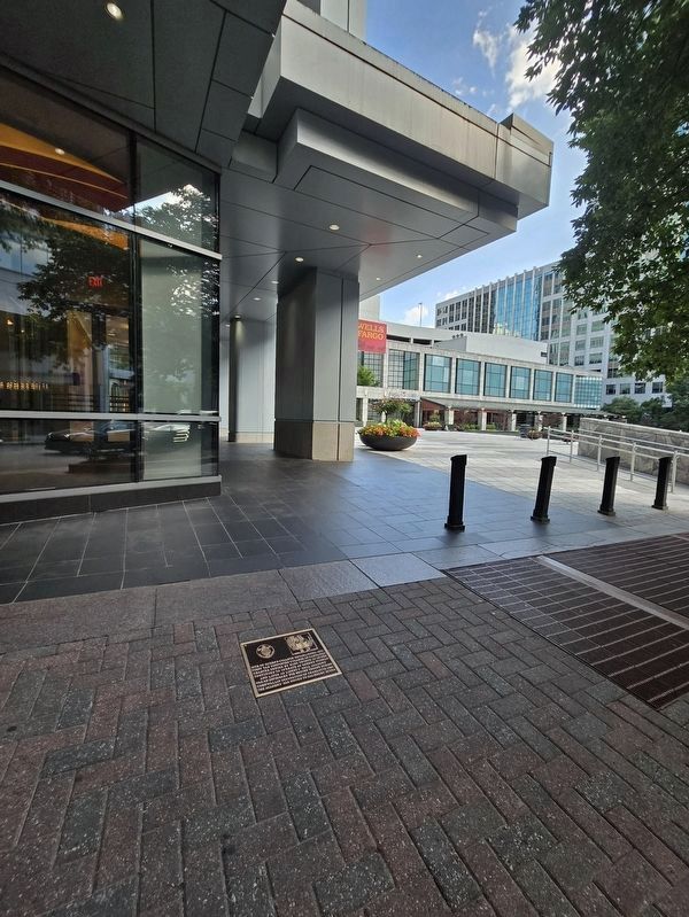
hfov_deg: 90.0
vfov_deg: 106.2
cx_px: 344
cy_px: 458
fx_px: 345
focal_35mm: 13
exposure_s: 1/769
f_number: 2.2
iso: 125
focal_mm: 2.2
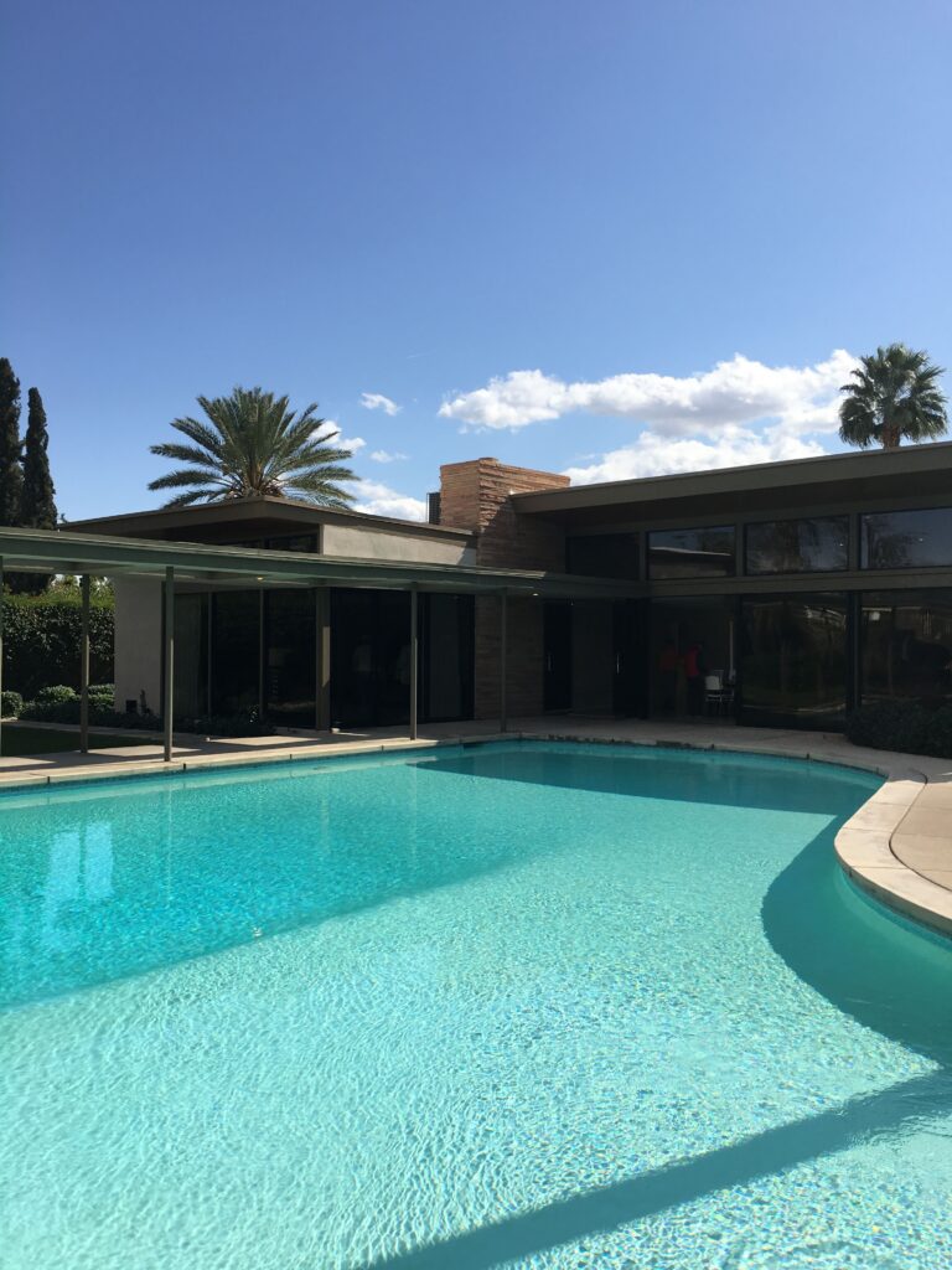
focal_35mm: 29
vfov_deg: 61.7
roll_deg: +0.4
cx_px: 476
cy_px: 635
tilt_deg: +0.4
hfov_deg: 48.2
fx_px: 1063
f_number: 2.2
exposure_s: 1/2262
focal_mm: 4.15
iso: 25
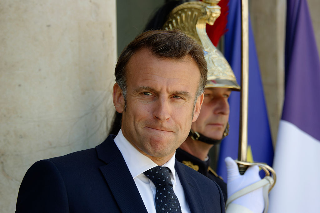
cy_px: 106
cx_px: 160
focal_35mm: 618
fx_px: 5494
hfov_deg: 3.3
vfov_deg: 2.2
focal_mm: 228.9
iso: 250
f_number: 5.6
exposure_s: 1/250
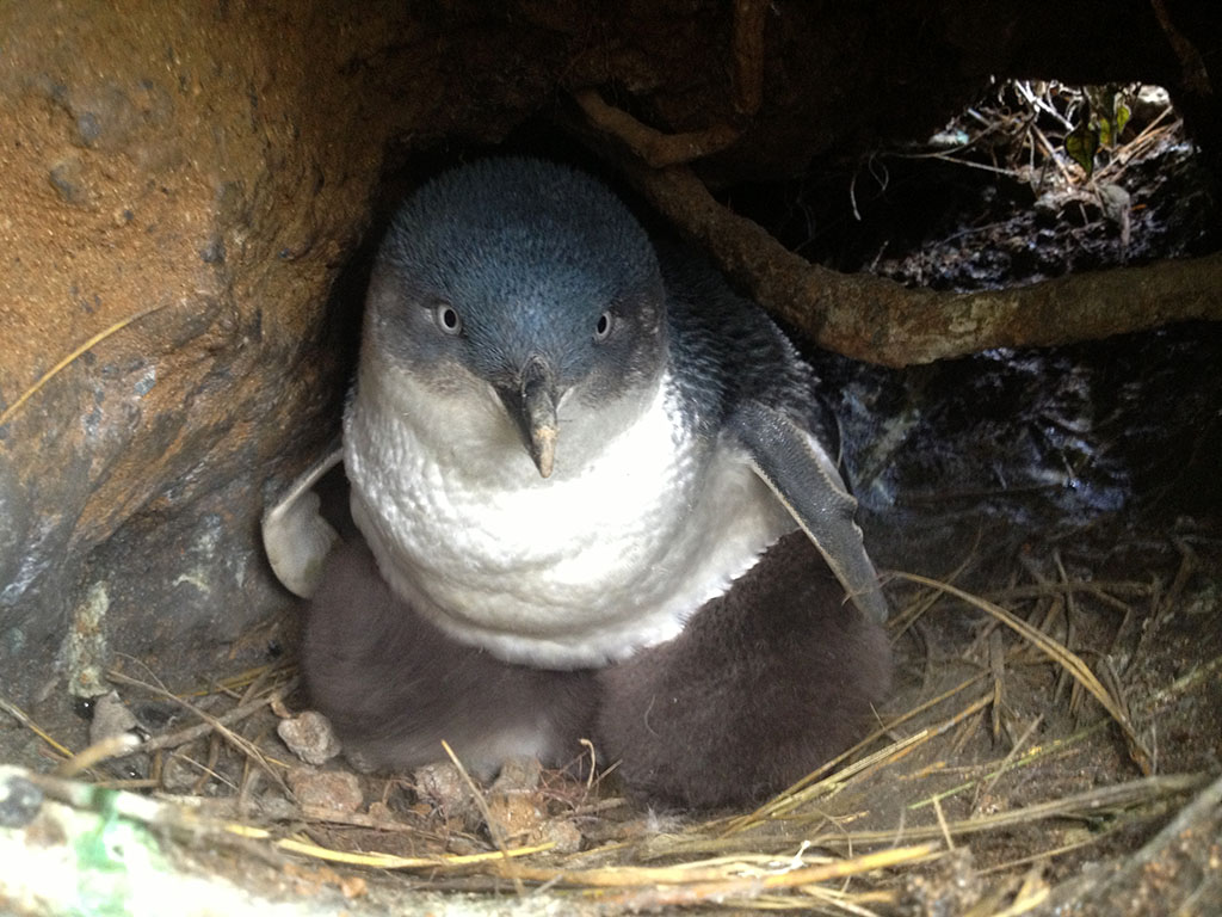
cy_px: 458
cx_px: 611
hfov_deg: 52.6
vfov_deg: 40.7
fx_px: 1236
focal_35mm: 35
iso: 200
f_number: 2.4
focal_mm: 4.28
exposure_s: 1/20
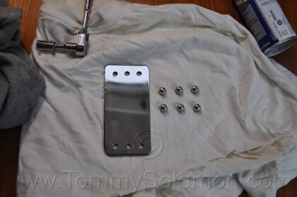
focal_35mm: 45
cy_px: 98
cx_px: 148
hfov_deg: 43.7
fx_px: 370
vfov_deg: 29.7
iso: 360
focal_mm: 30
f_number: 5.6
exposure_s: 1/125
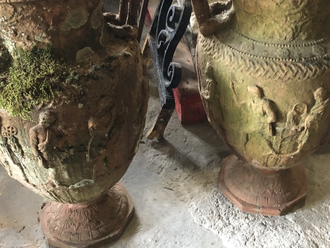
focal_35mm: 46
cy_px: 96
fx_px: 439
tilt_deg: -32.6
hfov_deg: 41.1
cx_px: 187
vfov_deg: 31.4
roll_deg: -0.7
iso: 80
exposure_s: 1/5
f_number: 1.8
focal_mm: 4
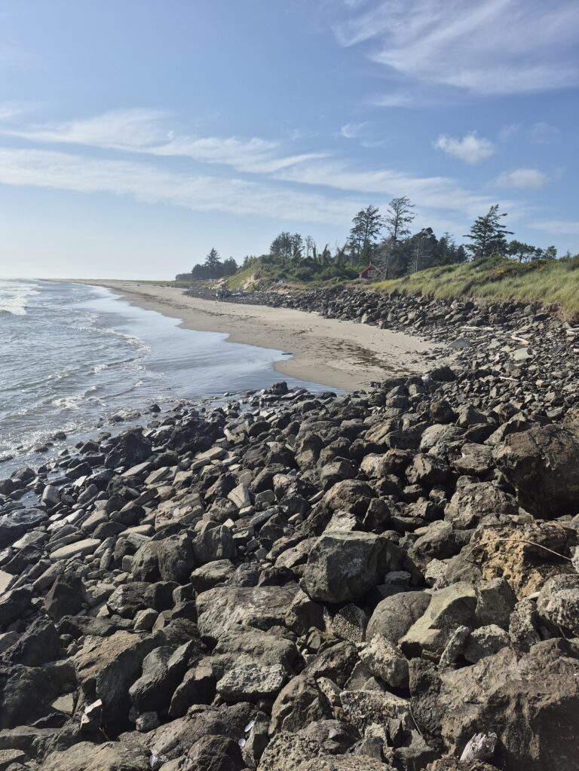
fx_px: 513
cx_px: 290
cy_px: 386
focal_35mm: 23
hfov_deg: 58.9
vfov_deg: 73.9
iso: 25
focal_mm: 5.4
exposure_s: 1/3328
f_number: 1.8
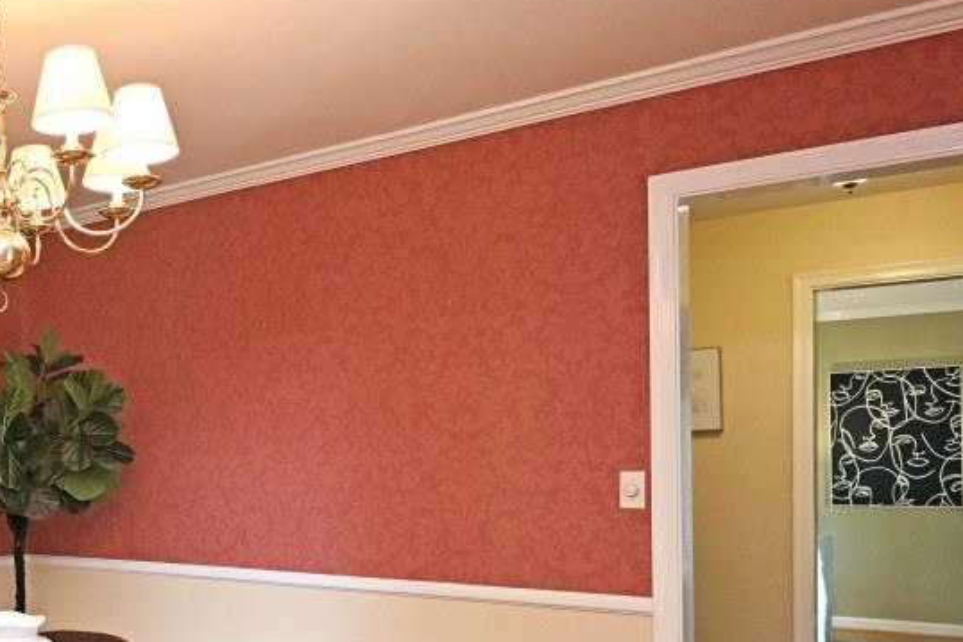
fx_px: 1043
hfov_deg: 43.5
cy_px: 467
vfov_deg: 33.7
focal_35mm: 39
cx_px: 32
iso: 1000
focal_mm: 14
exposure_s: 1/60
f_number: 4
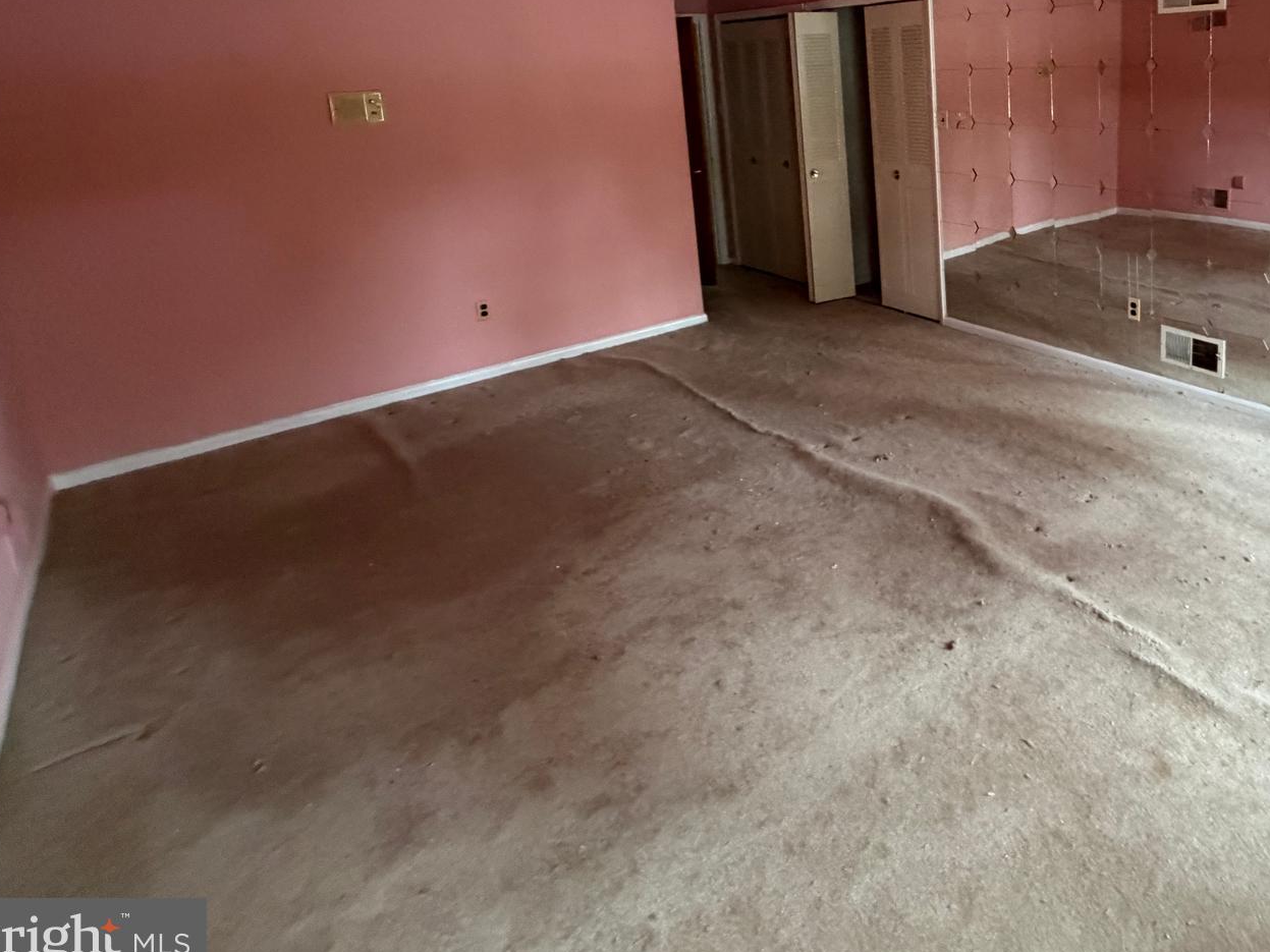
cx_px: 995
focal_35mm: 23
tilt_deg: -9.3
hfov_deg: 67.8
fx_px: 844
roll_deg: +3.8
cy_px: 200
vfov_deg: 55.0
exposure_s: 1/60
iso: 800
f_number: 2.2
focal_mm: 2.22
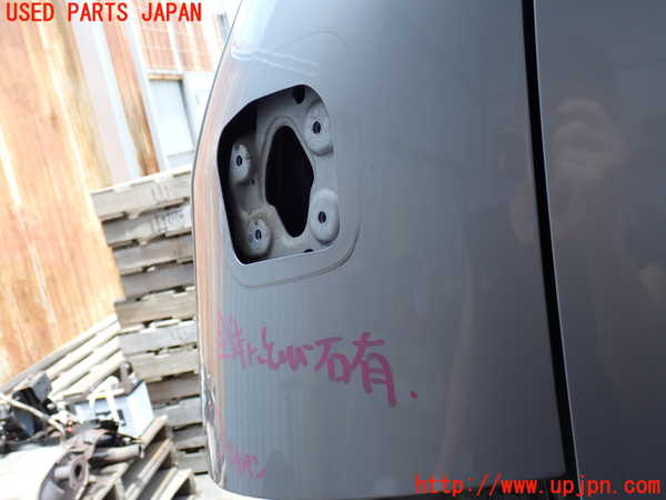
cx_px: 333
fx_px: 731
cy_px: 250
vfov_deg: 37.7
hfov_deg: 49.0
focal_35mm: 38
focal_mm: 6.83
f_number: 3.5
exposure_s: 1/160
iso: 100
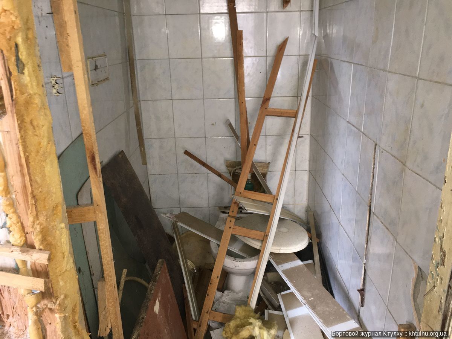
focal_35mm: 29
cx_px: 226
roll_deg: +1.7
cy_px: 170
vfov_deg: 48.2
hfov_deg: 61.7
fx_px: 379
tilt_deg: -19.3
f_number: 2.2
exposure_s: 1/33
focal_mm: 4.15
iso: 125
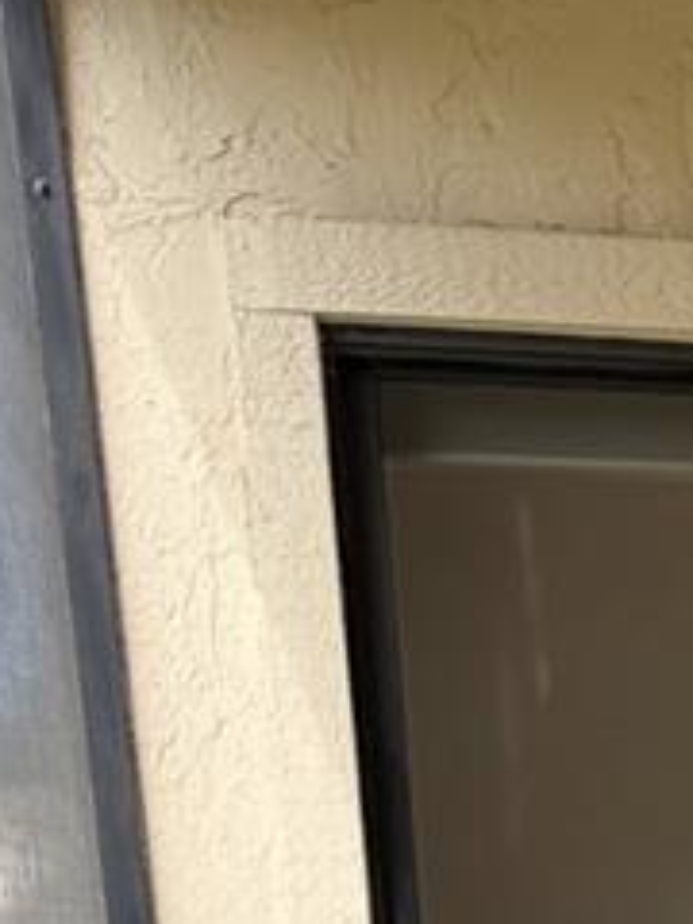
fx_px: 3203
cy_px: 2098
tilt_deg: -19.2
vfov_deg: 13.1
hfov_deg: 11.2
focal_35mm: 120
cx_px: 1405
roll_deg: -1.0
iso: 80
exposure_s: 1/617
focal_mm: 6.76
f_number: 1.78
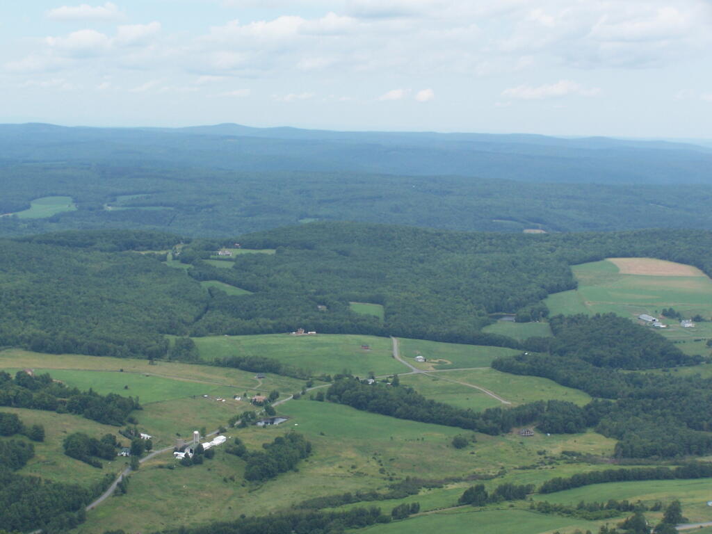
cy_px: 267
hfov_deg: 23.8
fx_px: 1687
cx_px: 356
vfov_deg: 18.0
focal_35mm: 82
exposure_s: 1/640
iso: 80
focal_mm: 13.7
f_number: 4.5
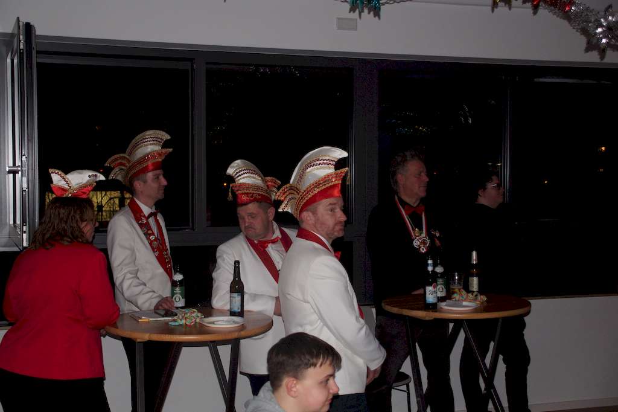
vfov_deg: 25.7
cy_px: 206
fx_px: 901
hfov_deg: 37.9
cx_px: 309
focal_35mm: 52
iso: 800
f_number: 4.5
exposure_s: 1/60
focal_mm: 35
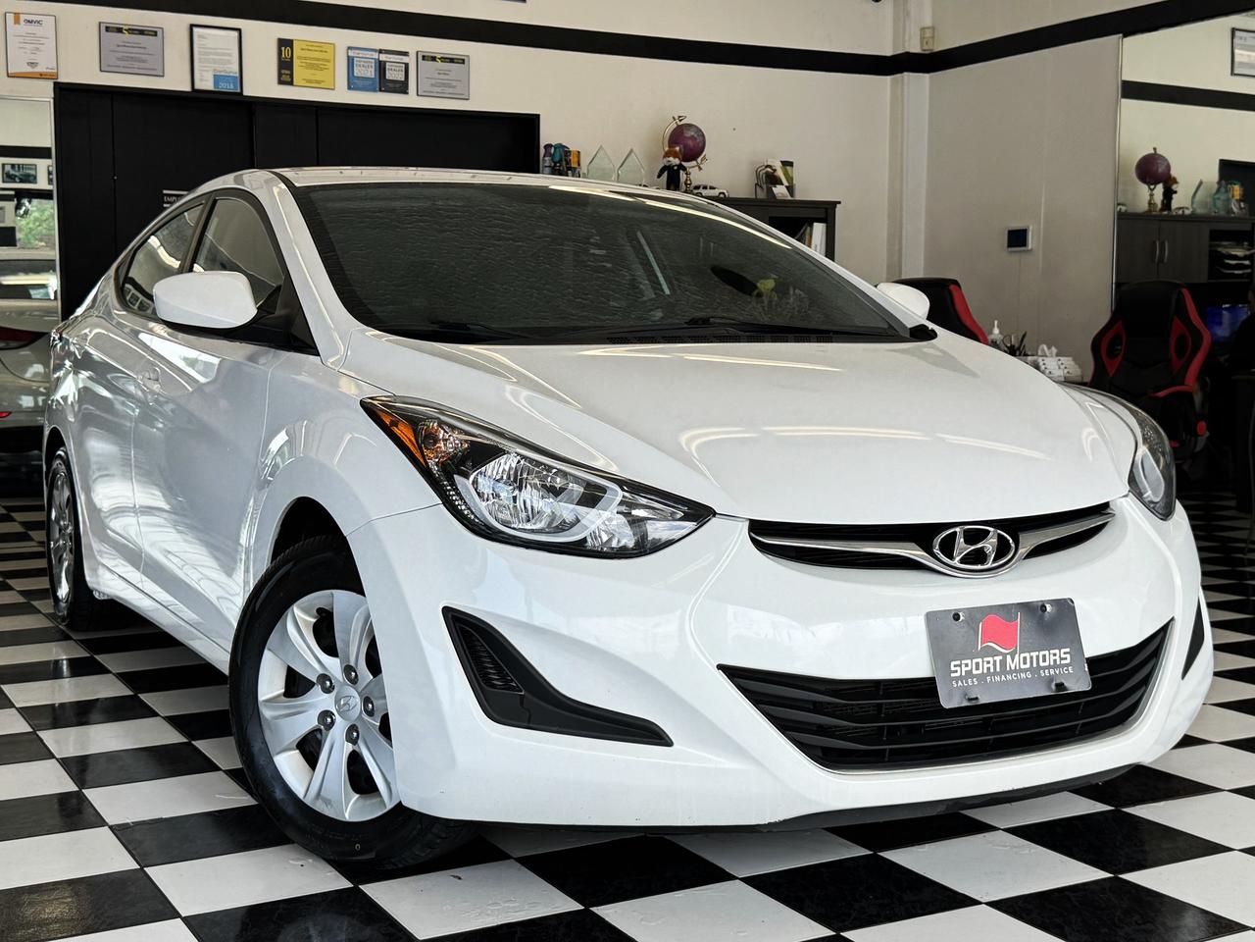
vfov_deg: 32.2
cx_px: 628
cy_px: 471
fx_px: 1631
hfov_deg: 42.1
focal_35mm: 45
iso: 80
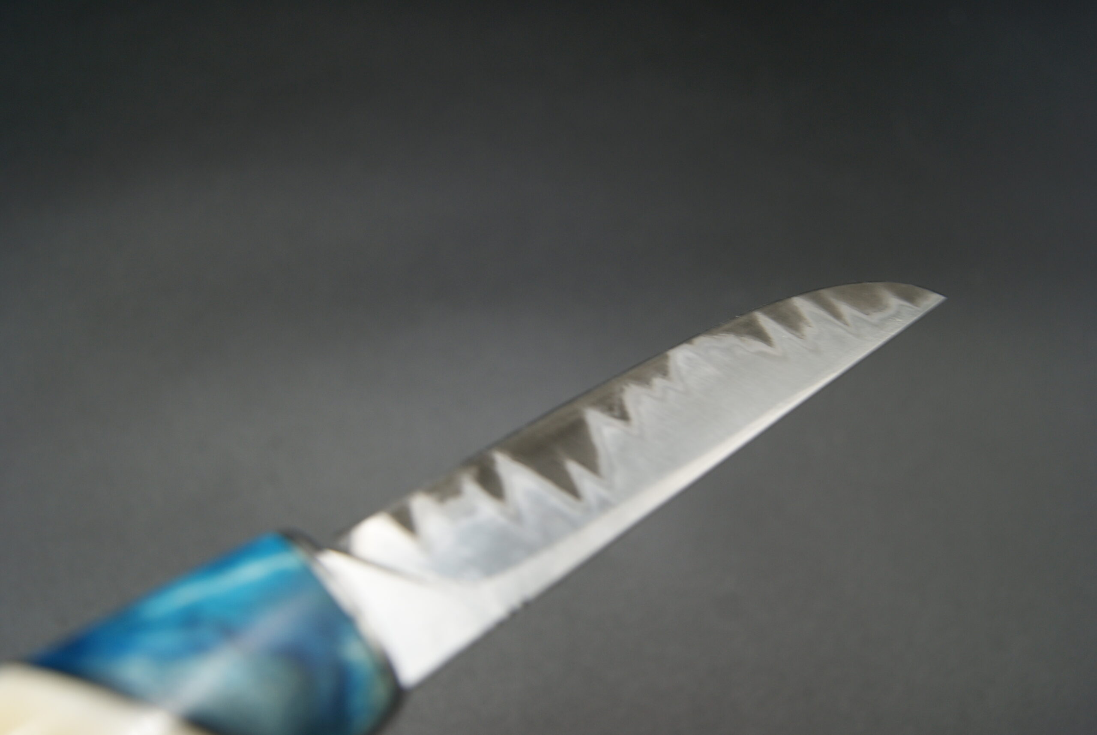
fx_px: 1007
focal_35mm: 33
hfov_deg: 57.2
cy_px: 368
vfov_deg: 40.1
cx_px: 548
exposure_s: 1/40
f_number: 5
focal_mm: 22
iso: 100
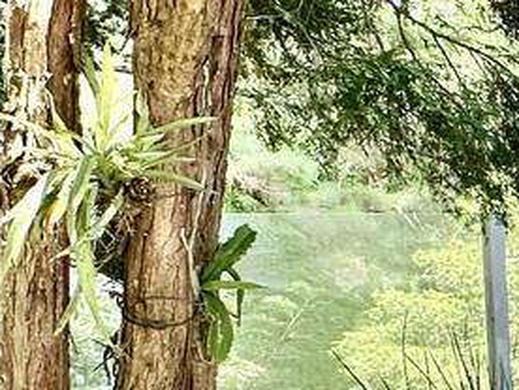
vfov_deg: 20.0
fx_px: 1094
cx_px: 1068
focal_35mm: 73
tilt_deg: -4.3
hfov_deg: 17.7
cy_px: 307
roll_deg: -0.4
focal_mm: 2.22
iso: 50
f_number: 2.2
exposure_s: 1/99
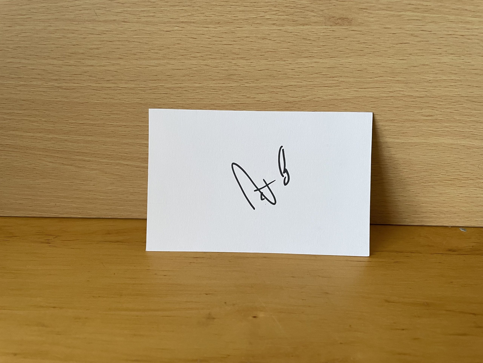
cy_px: 182
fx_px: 363
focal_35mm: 26
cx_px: 242
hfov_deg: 67.3
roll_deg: -1.0
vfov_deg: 53.1
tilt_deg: -26.5
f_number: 1.6
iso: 125
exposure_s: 1/90
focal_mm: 4.2
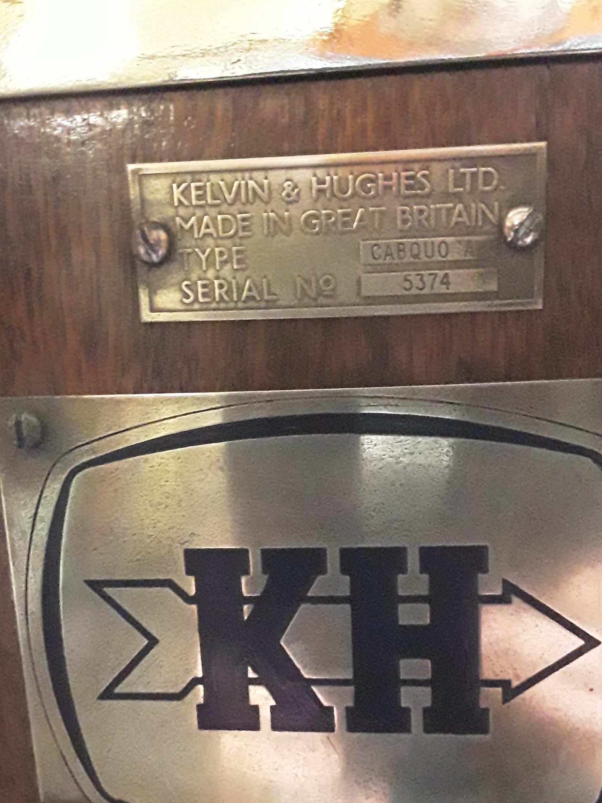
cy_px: 509
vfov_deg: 50.8
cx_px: 316
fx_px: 835
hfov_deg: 39.6
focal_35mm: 36
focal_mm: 2.91
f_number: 1.9
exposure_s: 1/17
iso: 1000
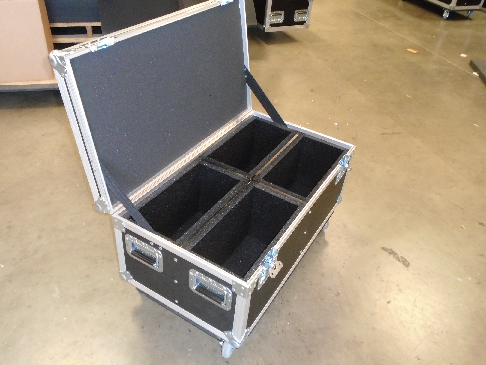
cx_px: 243
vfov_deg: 45.4
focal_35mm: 31
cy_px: 182
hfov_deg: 58.4
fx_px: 435
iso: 500
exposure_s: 1/40
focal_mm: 5.5
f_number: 3.5
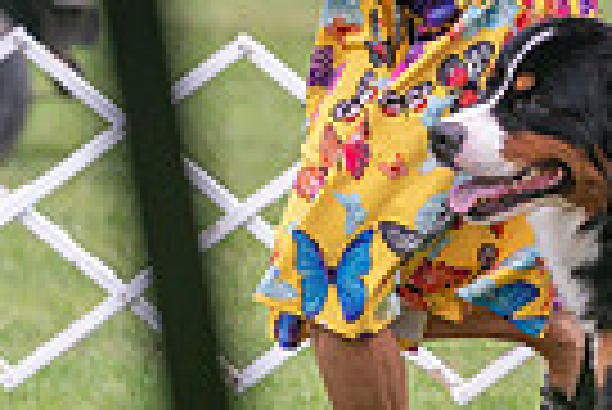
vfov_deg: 1.9
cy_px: -101
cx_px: 855
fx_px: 12185
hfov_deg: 2.9
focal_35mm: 716
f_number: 4.5
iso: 400
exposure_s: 1/1600
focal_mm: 168
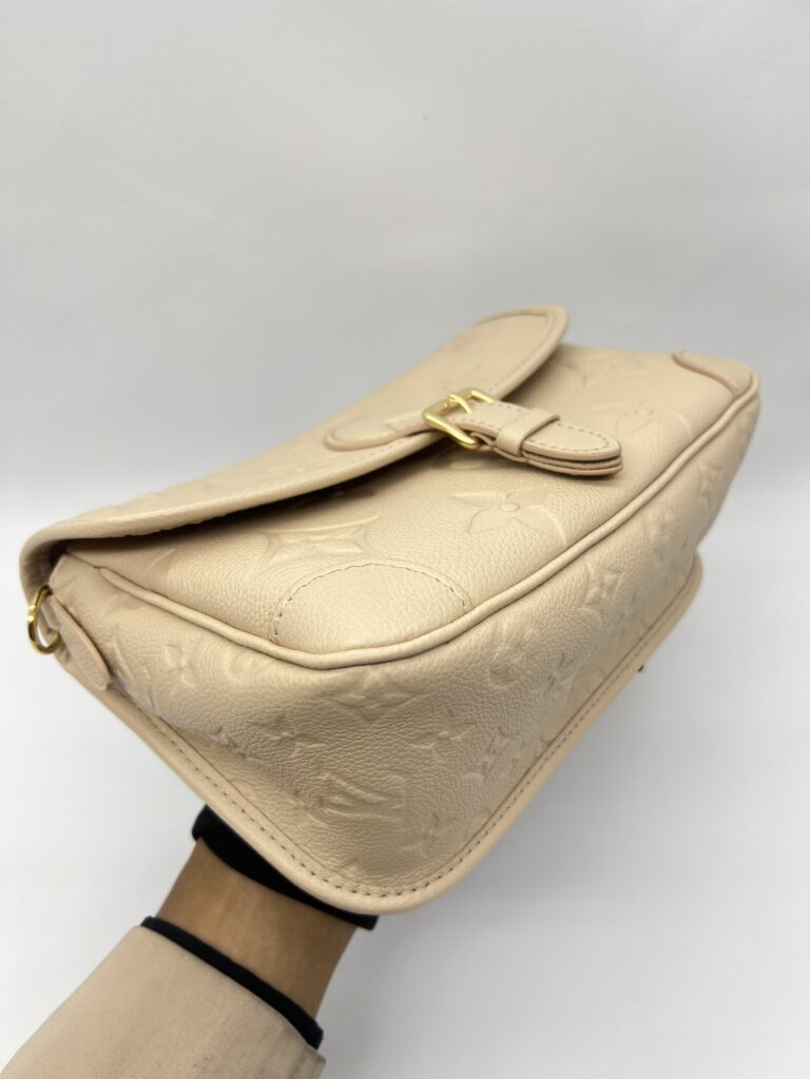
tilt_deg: -43.0
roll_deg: +3.8
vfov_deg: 67.3
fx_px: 811
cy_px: 540
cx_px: 405
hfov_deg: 53.1
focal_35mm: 26
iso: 32
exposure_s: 1/147
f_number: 1.5
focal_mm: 5.7
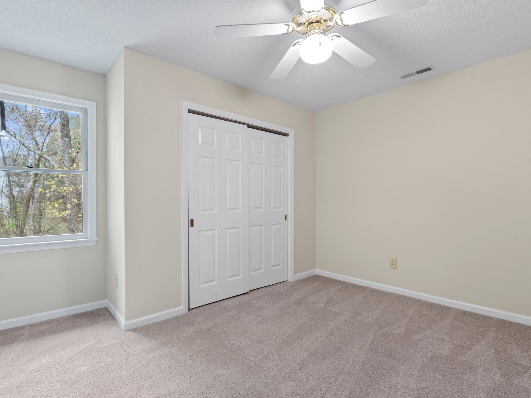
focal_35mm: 17
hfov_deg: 91.0
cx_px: 267
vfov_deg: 74.7
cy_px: 199
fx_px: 261
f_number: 7.1
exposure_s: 1
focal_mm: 15
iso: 400
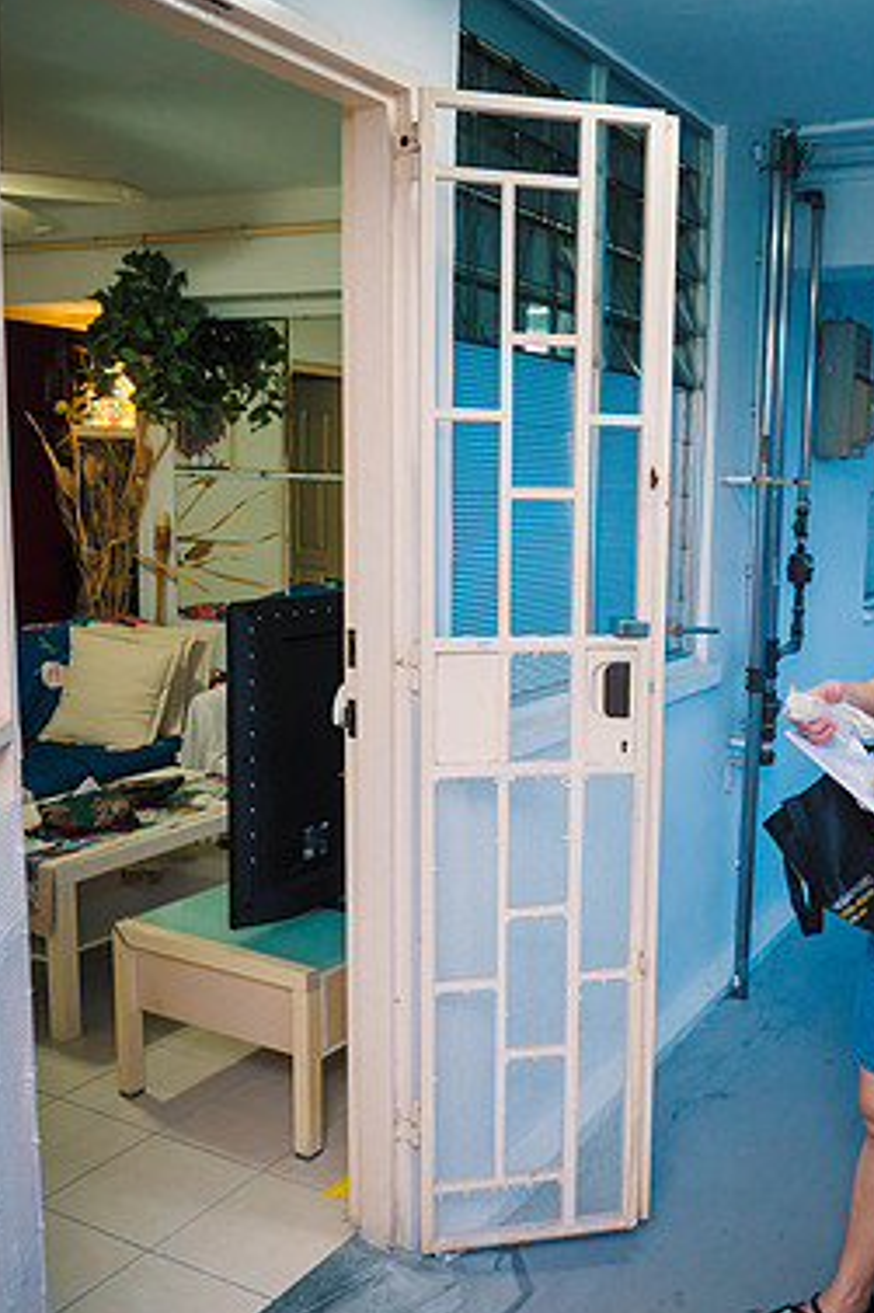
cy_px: 660
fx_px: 1166
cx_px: 651
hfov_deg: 40.0
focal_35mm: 32
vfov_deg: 58.7
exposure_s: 1/125
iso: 500
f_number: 2.2
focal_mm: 10
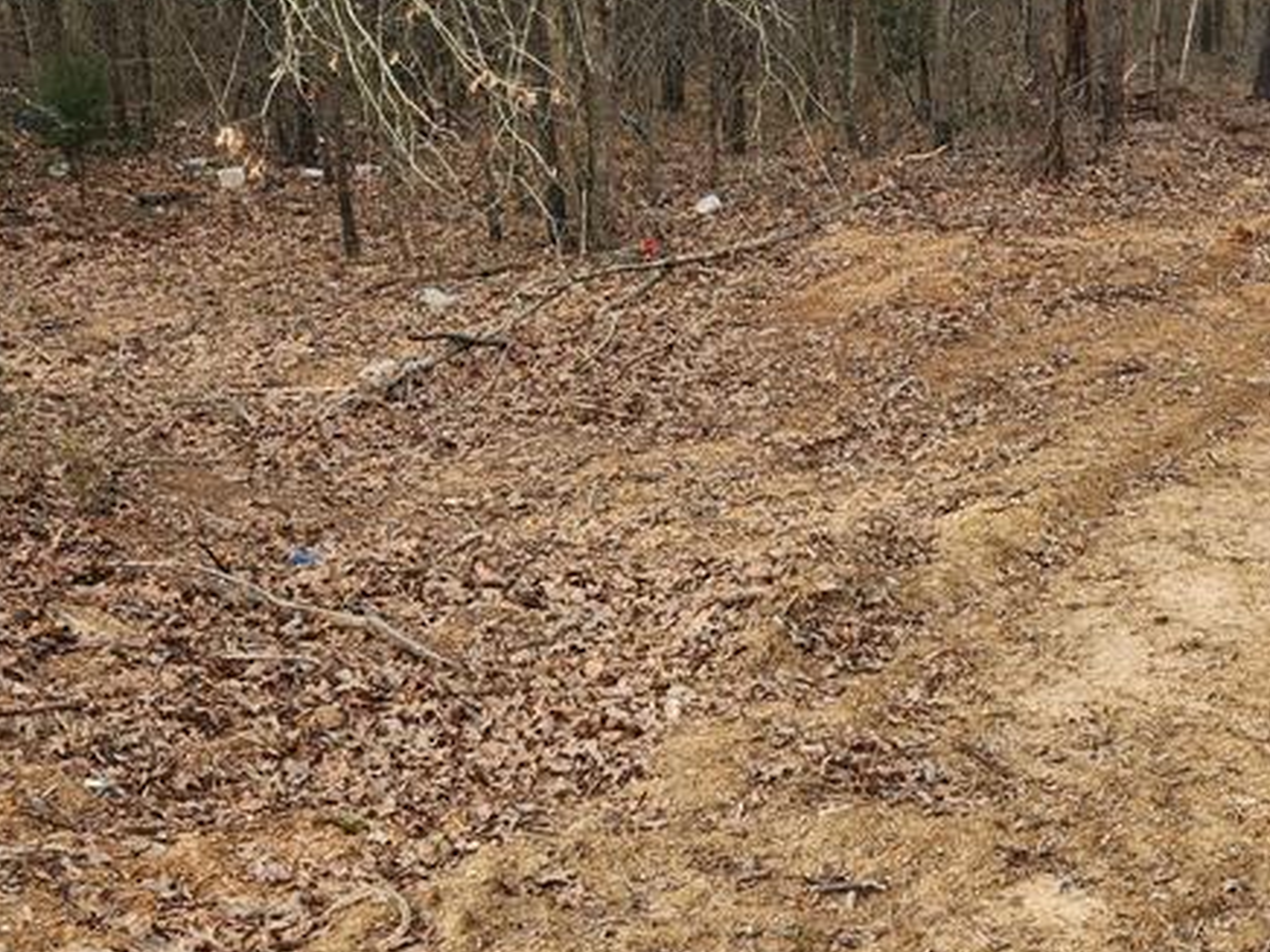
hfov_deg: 35.2
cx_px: 853
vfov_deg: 26.8
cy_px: 285
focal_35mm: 54
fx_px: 1981
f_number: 1.8
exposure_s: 1/218
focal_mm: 5.4
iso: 20
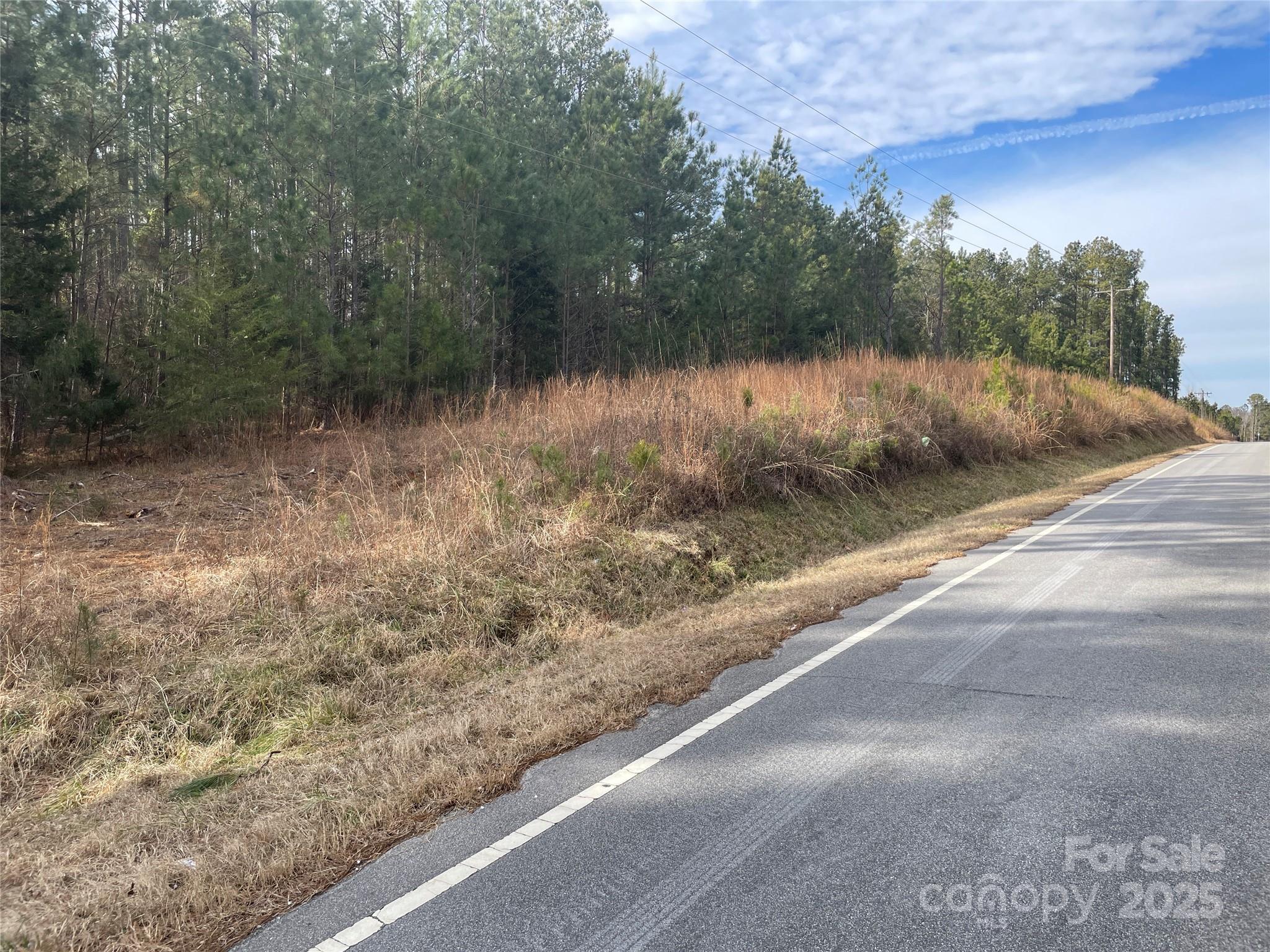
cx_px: 635
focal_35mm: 26
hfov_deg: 67.3
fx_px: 954
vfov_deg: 53.1
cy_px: 476
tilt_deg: -5.5
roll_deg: +1.3
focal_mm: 4.2
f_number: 1.6
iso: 32
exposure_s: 1/963
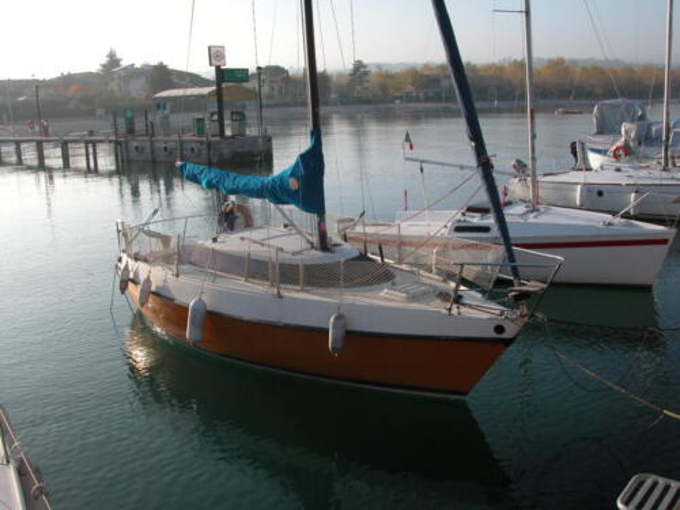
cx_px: 340
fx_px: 688
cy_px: 255
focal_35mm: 35
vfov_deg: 40.7
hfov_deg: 52.6
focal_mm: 8.9
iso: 100
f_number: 5.6
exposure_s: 1/302
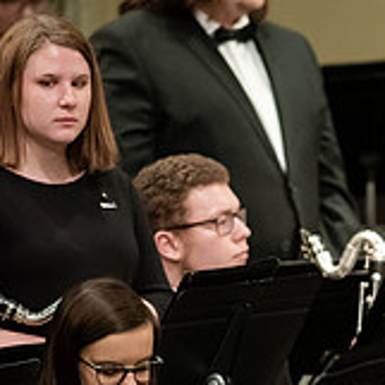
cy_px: 243
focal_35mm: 918
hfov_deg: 1.9
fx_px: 11551
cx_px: 519
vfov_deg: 1.9
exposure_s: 1/250
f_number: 3.2
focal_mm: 300
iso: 4000
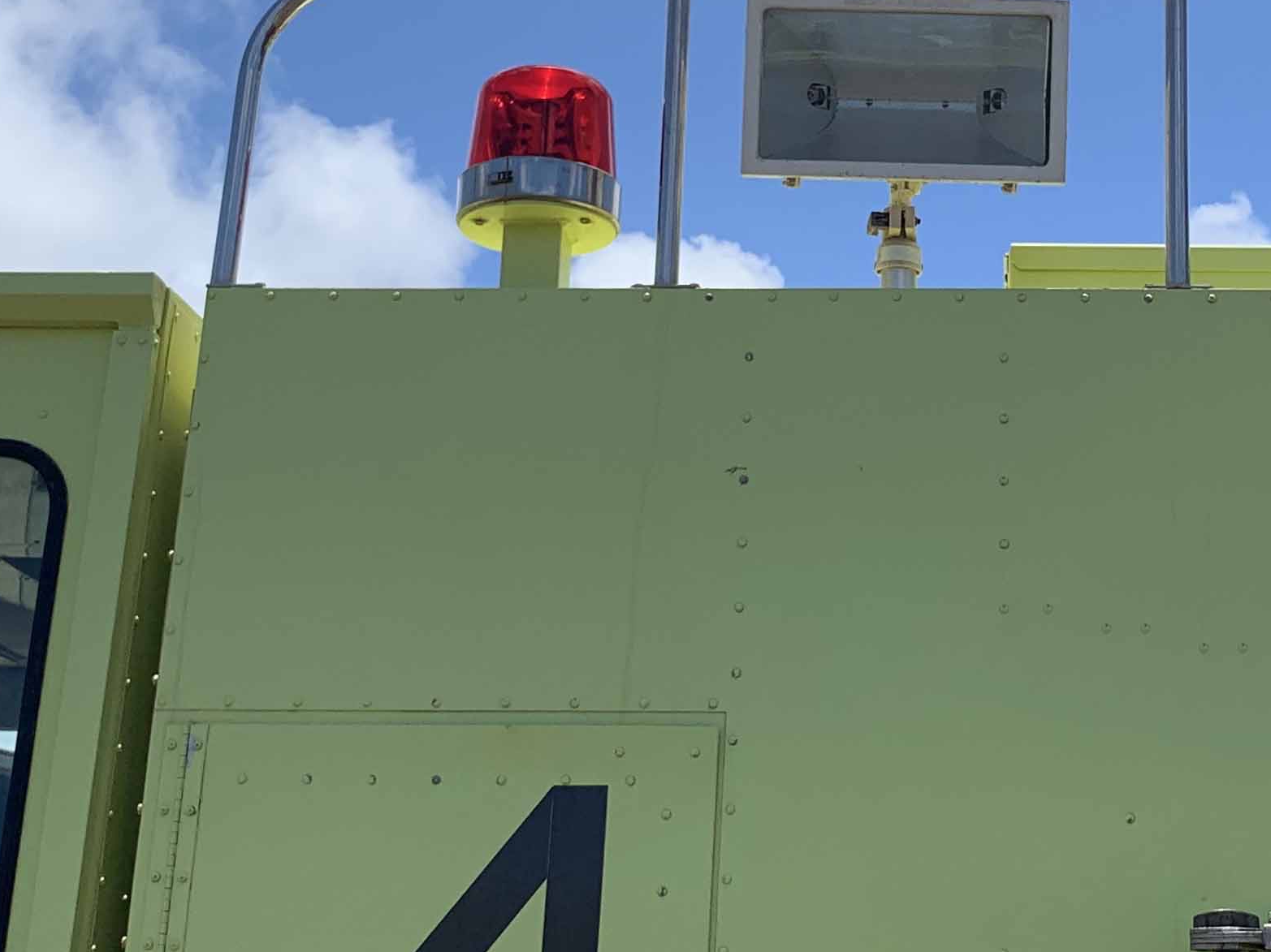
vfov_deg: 21.8
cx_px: 950
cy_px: 286
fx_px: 2459
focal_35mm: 67
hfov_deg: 28.6
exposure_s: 1/2681
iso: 25
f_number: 1.8
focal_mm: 4.25
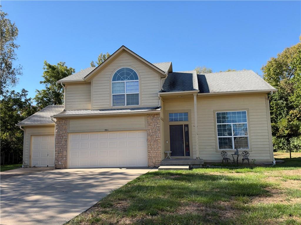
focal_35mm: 29
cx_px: 150
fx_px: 252
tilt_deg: +8.2
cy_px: 112
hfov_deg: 61.7
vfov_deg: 48.2
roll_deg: +0.6
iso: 80
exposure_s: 1/1242
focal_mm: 6.93
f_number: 1.8
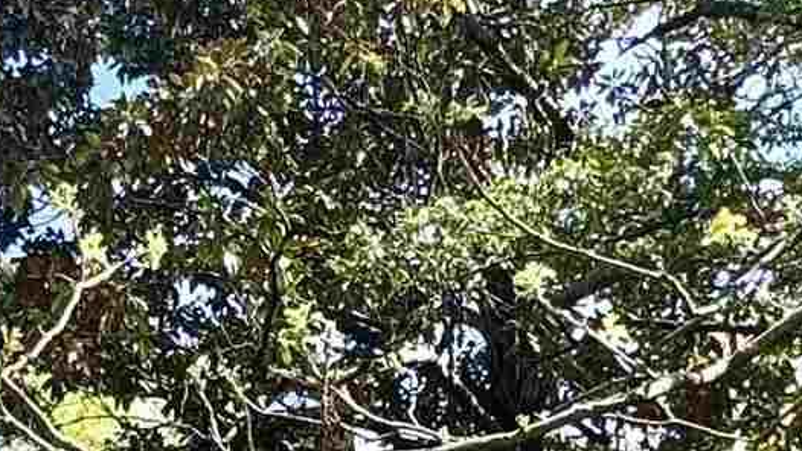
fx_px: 1893
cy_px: 721
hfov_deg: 23.3
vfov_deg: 12.7
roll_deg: -0.9
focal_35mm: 89
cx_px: 76
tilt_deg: +9.2
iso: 40
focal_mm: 2.22
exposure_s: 1/334
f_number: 2.2
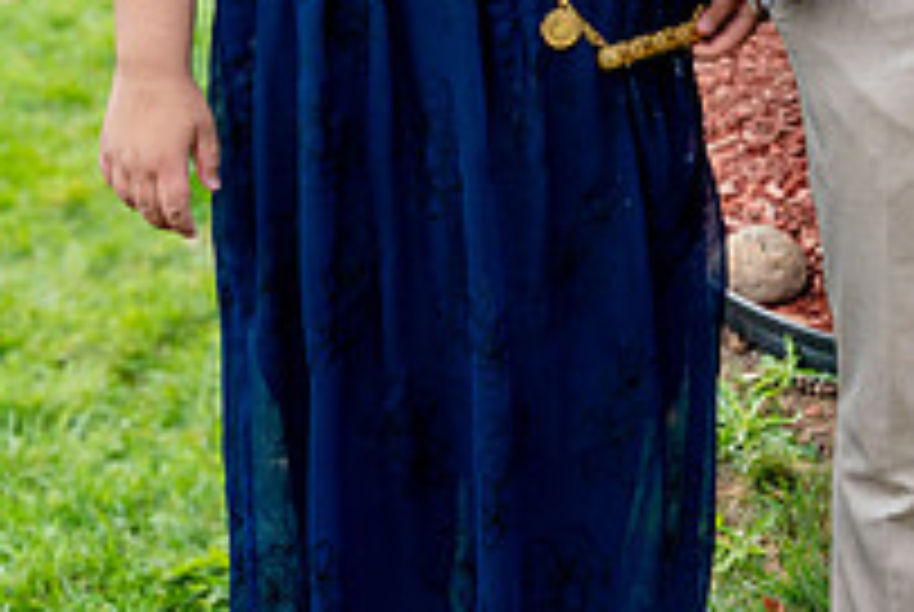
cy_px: -205
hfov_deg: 19.0
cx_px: 1274
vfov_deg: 13.6
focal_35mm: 97
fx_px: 2466
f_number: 7.1
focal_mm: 34
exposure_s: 1/200
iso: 320
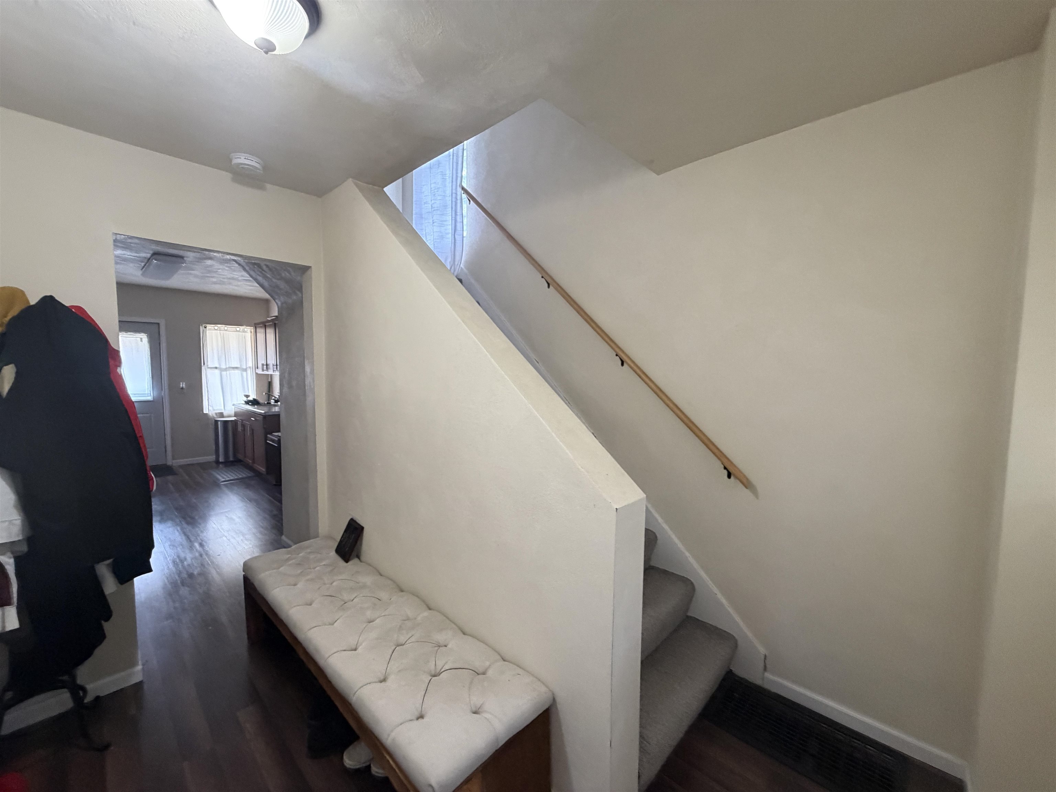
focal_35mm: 14
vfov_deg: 85.7
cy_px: 396
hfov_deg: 102.1
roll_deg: -0.7
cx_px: 528
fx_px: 427
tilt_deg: -3.5
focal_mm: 2.22
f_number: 2.2
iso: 400
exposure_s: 1/60
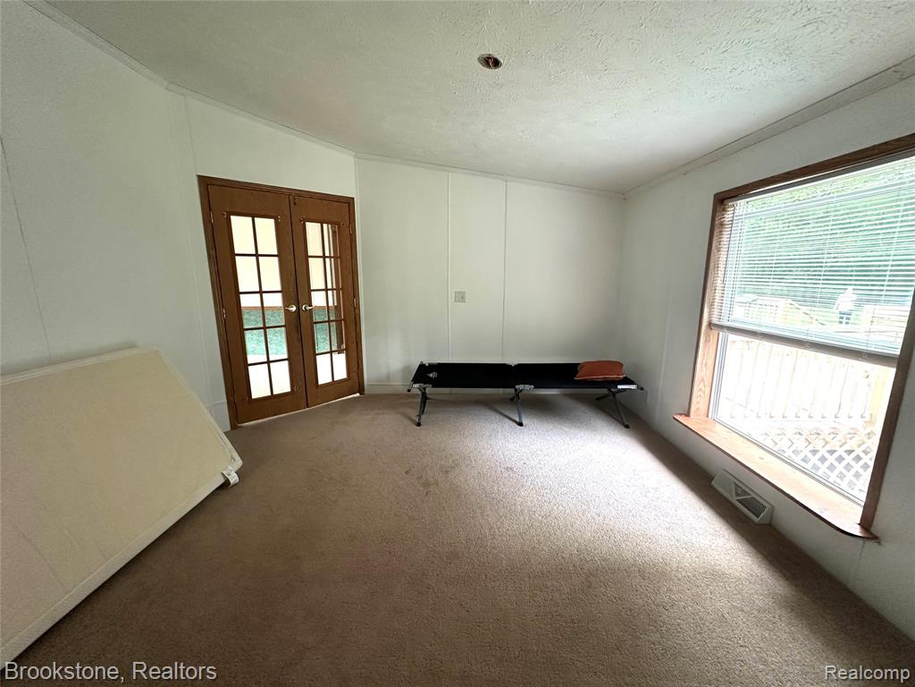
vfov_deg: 85.7
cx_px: 458
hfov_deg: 102.1
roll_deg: +0.2
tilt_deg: -10.3
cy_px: 344
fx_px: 370
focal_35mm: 14
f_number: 2.2
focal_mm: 2.22
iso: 200
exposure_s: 1/60
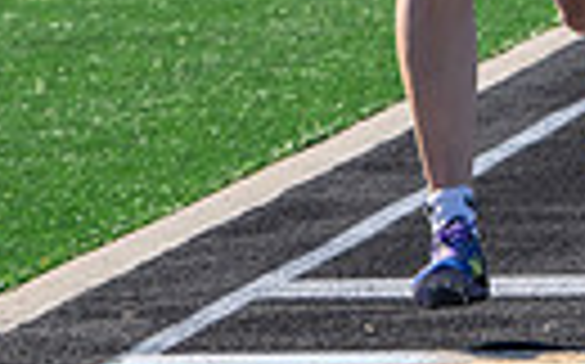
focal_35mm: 530
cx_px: 536
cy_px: -463
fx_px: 8443
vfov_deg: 2.5
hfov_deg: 4.0
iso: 200
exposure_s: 1/1000
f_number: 6.3
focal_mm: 100
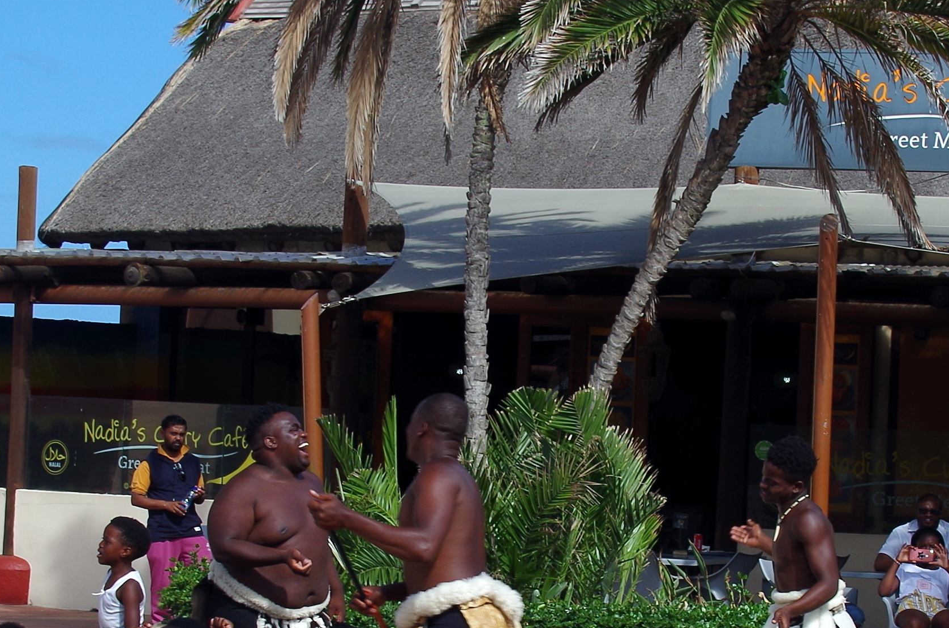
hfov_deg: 14.3
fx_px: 3788
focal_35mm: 144
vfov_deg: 9.5
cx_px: 521
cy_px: 467
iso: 100
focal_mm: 33
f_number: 6.3
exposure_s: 1/125
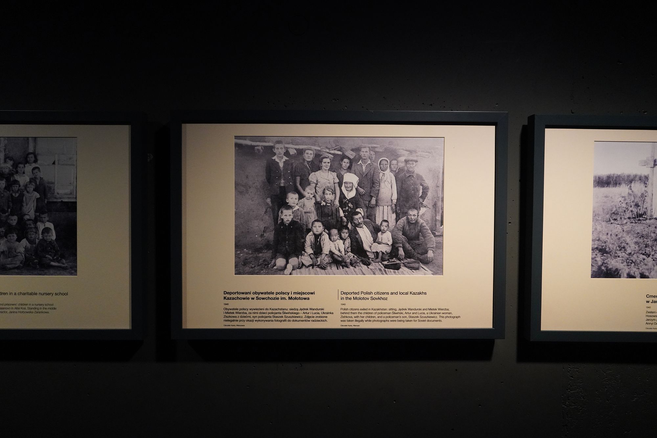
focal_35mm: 24
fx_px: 438
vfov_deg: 53.1
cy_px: 219
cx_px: 328
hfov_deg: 73.7
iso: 6400
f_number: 5.6
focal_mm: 24
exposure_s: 1/80
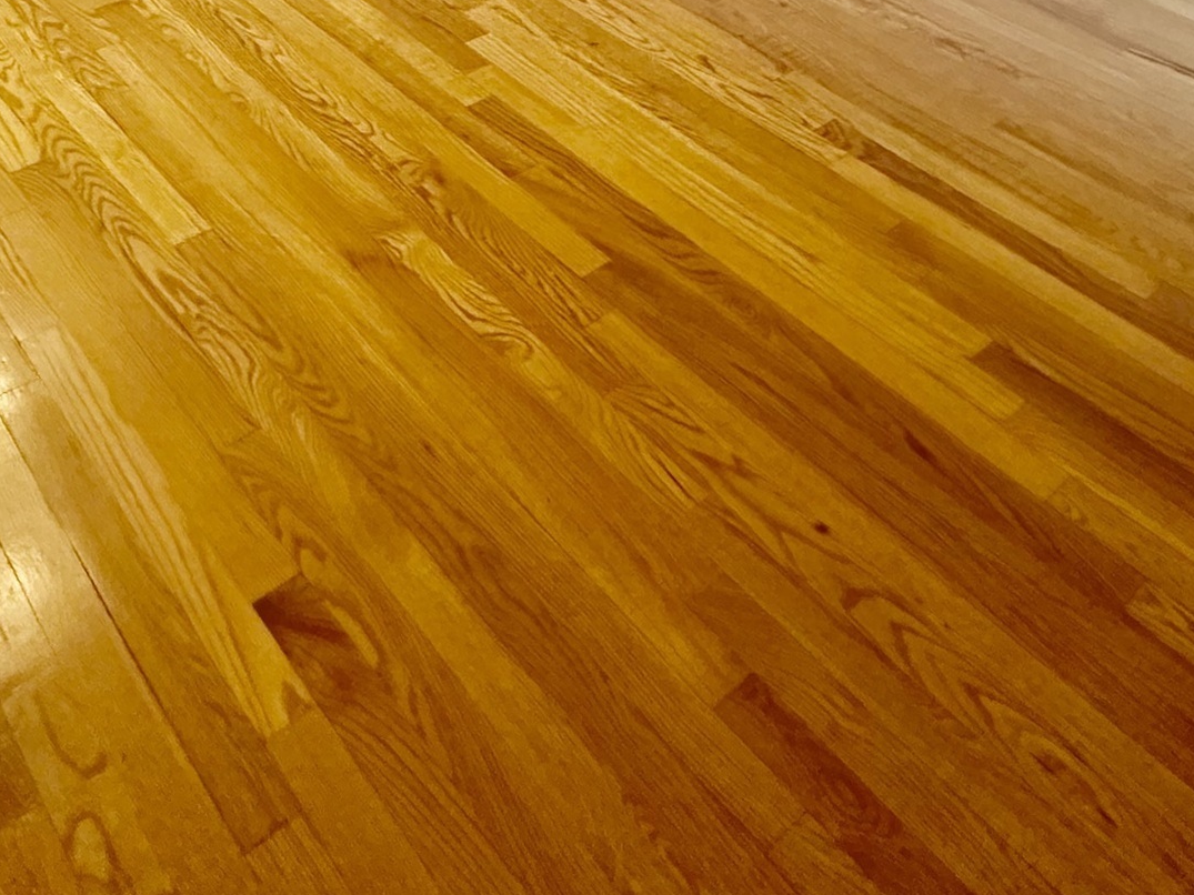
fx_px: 1380
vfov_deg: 28.2
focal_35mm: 40
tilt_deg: -16.7
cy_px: -325
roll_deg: -2.3
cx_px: 549
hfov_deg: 46.8
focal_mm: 2.22
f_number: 2.2
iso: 320
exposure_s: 1/60
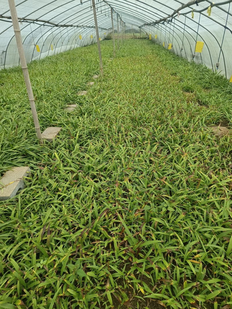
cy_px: 154
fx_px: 206
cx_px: 116
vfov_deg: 73.9
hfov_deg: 58.9
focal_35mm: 23
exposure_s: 1/50
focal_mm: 5.59
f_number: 1.88
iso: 1059
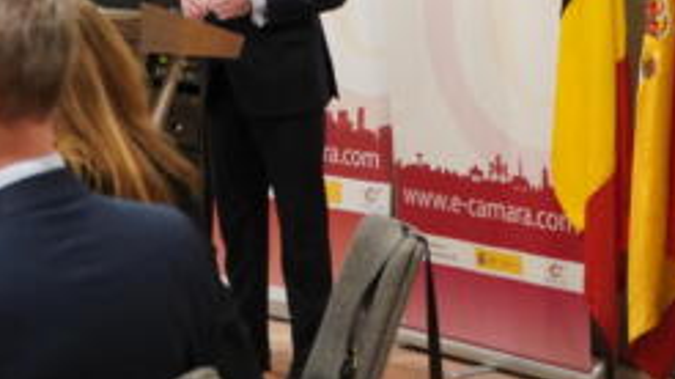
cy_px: -73
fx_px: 2112
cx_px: 151
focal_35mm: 118
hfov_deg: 18.0
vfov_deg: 10.1
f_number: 4
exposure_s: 1/160
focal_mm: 37
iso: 1600
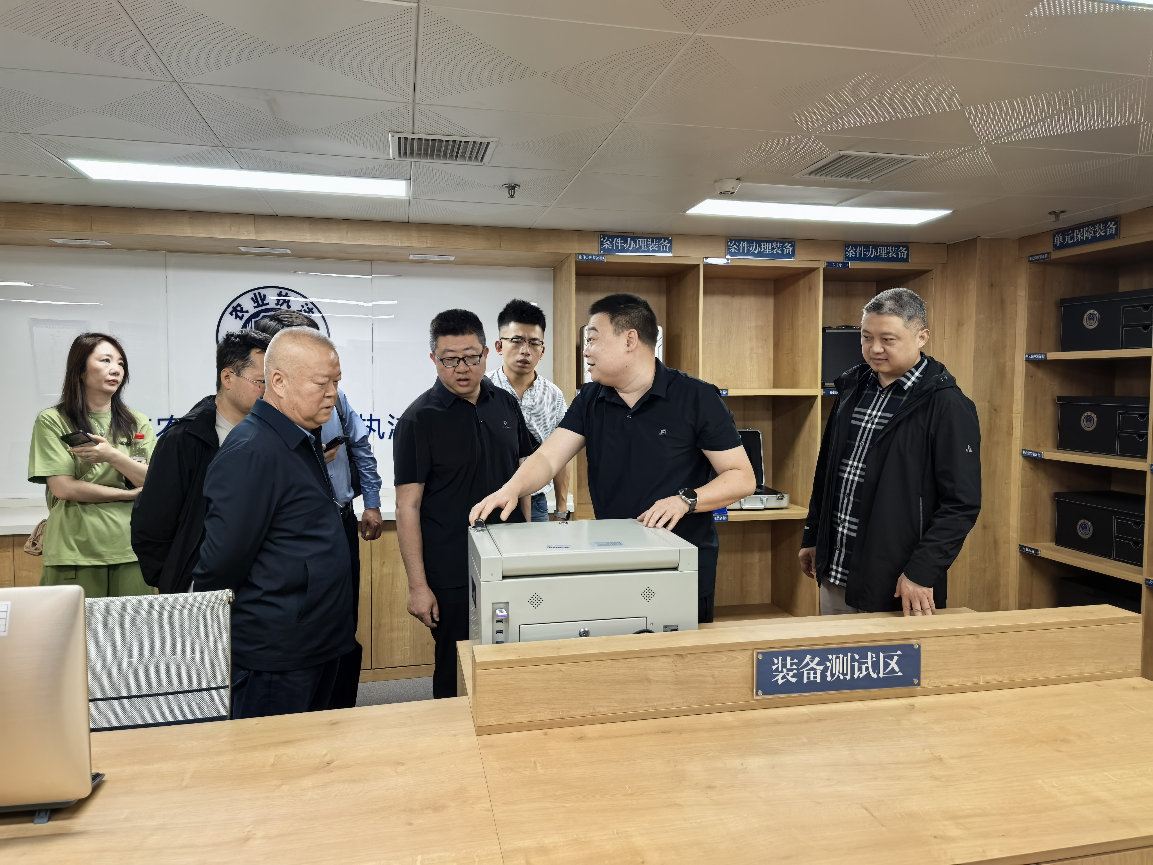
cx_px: 576
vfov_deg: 56.8
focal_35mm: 24
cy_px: 432
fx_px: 799
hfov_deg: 71.6
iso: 50
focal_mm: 5.34
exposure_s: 1/103
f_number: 1.6
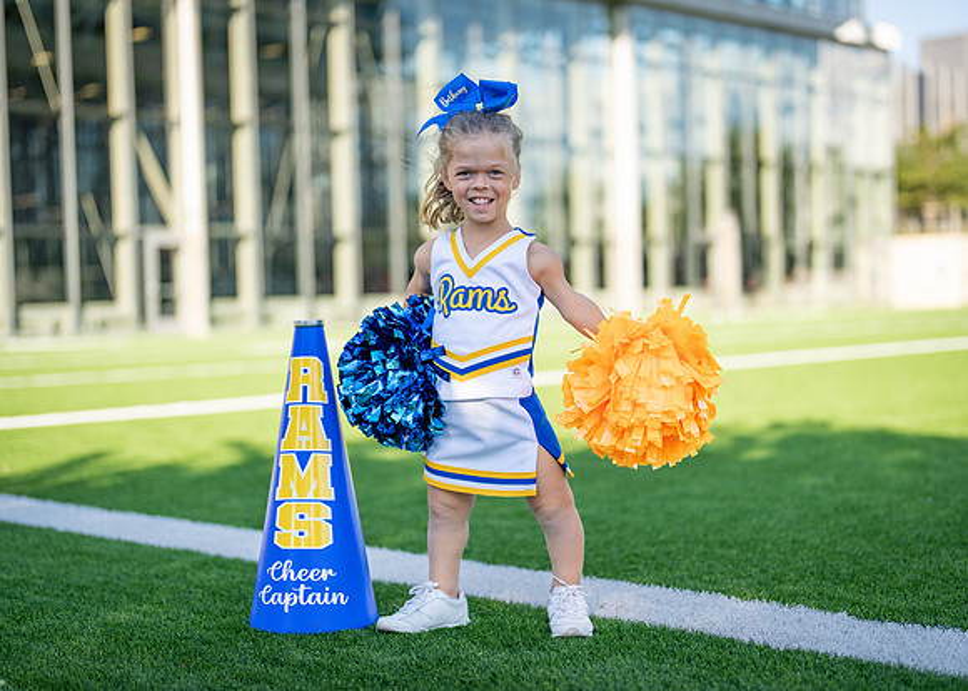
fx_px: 1521
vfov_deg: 25.6
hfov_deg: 35.3
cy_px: 360
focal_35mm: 55
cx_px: 505
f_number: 1.2
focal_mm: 50
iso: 100
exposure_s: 1/3200
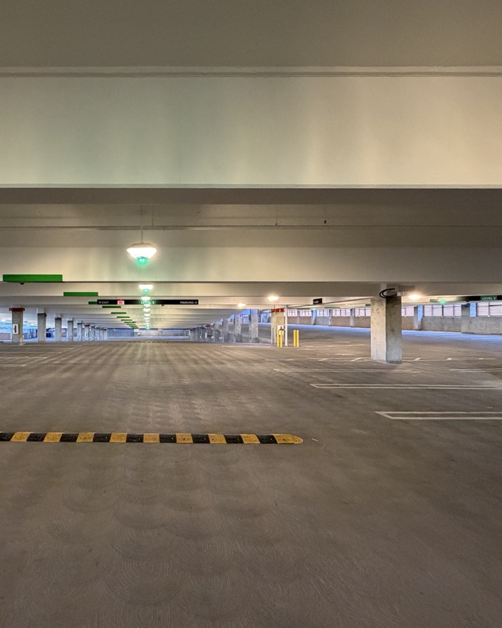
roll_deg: +0.7
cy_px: 319
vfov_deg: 83.3
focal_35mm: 19
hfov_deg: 67.7
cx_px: 147
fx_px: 353
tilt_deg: -0.7
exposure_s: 1/59
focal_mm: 2.22
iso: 500
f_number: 2.2
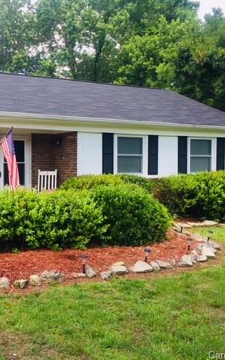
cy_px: 178
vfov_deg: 47.2
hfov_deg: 30.0
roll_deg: -1.6
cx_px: 51
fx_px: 412
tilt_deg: -2.6
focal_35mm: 42
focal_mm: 4.15
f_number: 2.2
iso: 32
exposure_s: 1/304
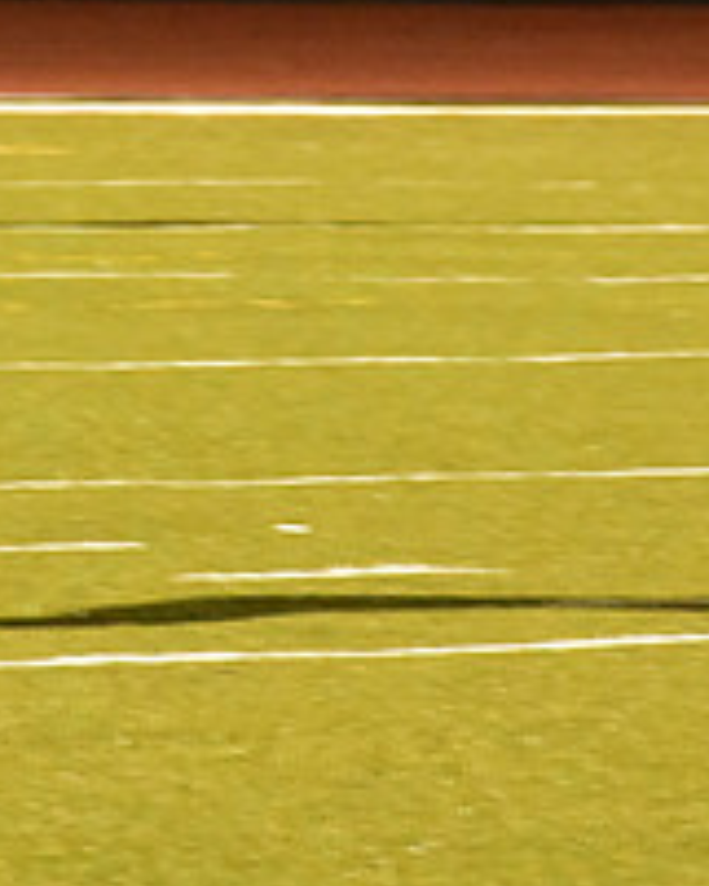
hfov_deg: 1.9
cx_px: -330
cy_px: 152
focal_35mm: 812
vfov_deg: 2.4
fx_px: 21282
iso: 12800
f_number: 11
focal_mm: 200
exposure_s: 1/60
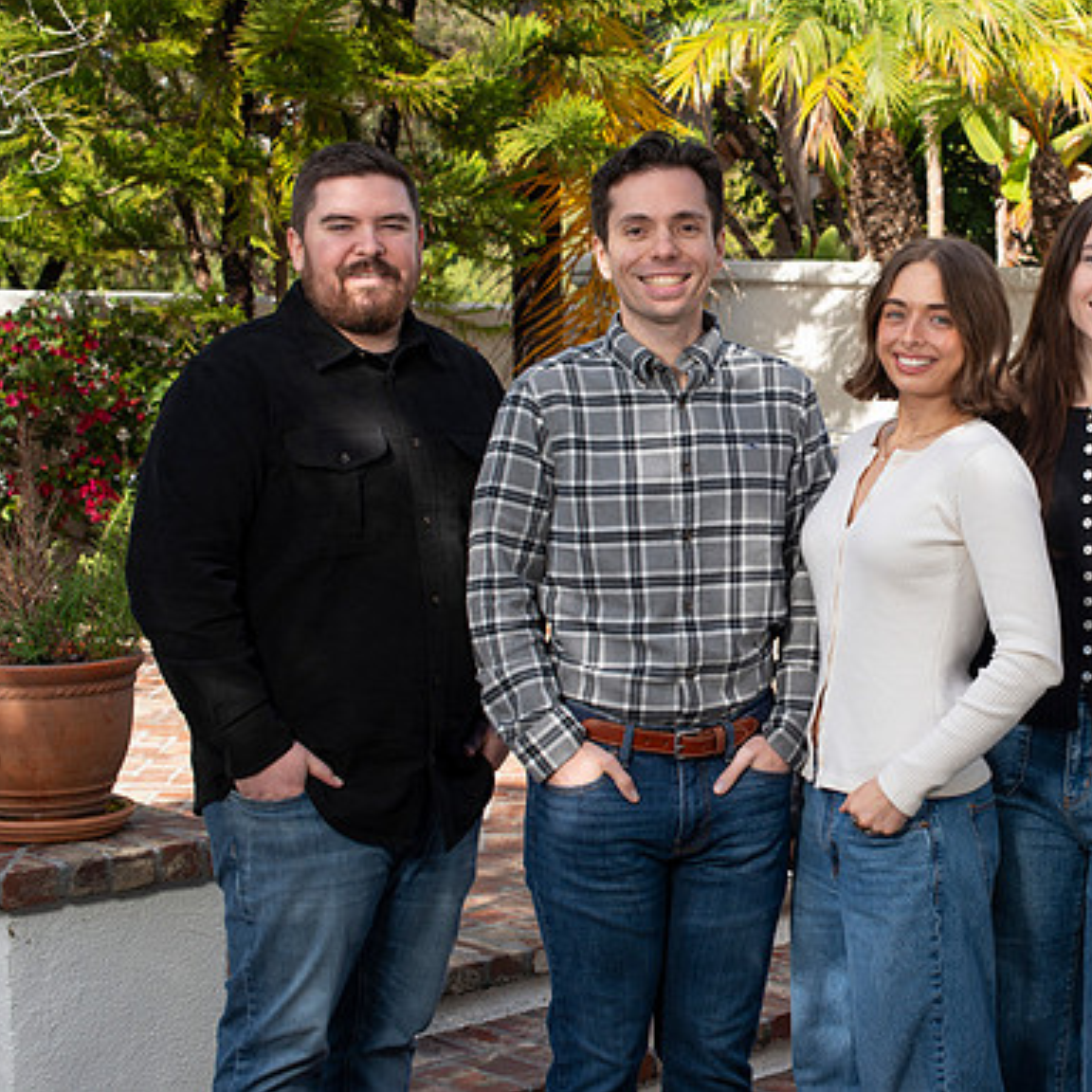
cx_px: 840
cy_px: 536
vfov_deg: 25.4
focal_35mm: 68
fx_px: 2427
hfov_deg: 25.0
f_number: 7.1
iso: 200
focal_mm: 50
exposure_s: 1/200
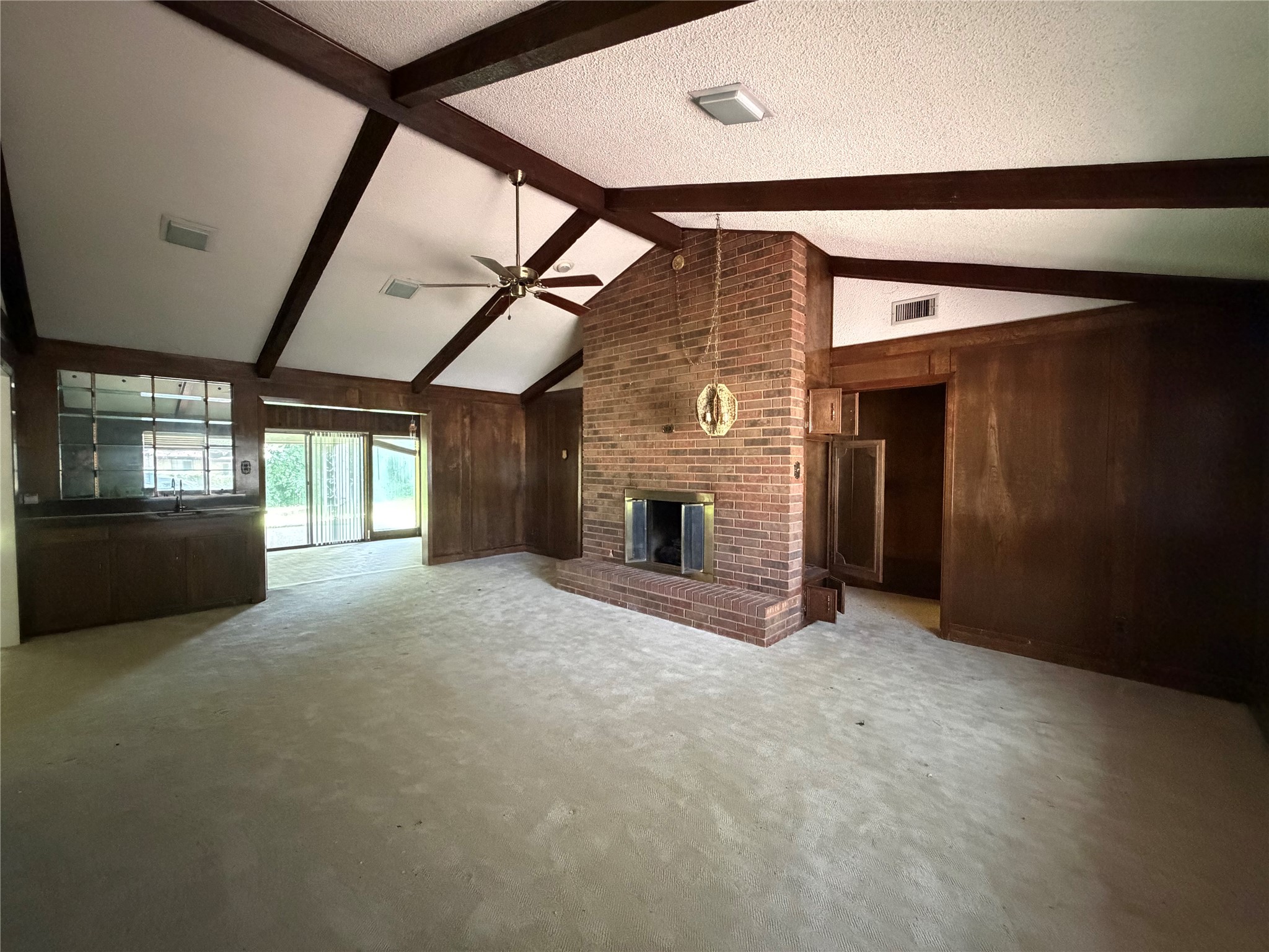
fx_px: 513
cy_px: 476
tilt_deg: +0.1
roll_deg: +1.0
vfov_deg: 85.7
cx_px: 634
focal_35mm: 14
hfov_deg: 102.1
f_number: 2.2
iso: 1250
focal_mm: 2.22
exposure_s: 1/60
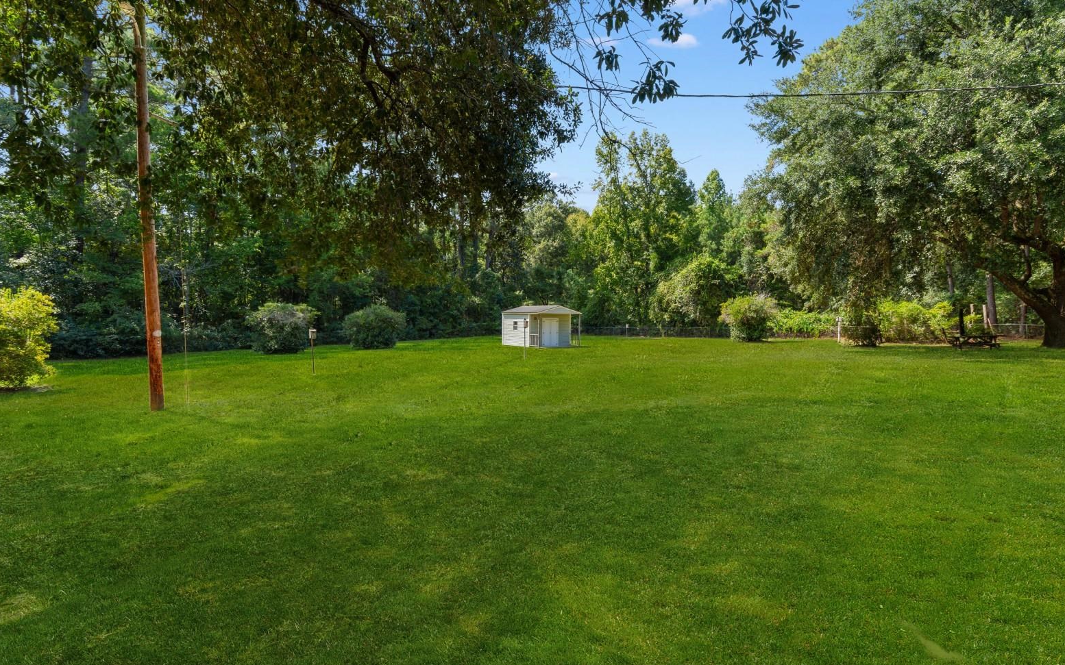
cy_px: 304
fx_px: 493
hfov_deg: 94.3
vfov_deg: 67.9
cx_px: 553
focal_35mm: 17
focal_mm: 11
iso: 100
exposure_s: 1/160
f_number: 6.3
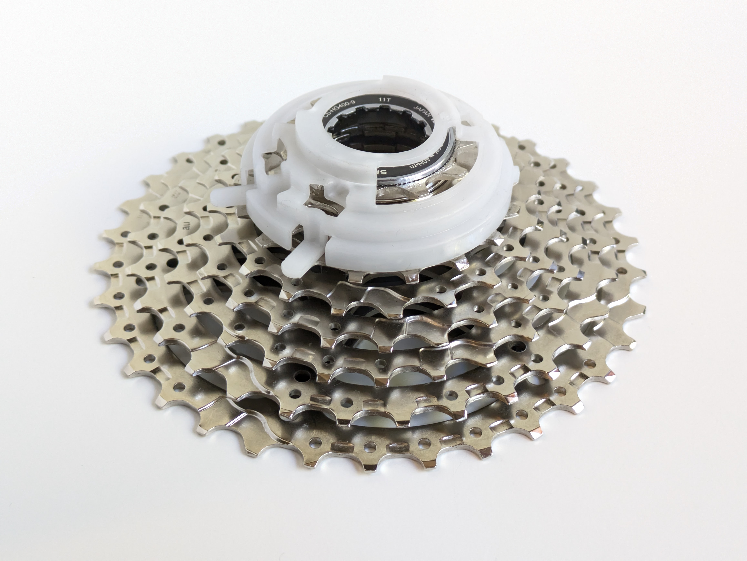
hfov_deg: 37.5
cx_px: 374
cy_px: 280
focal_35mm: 51
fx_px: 1101
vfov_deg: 28.6
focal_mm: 5.43
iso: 527
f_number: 1.89
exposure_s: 1/100
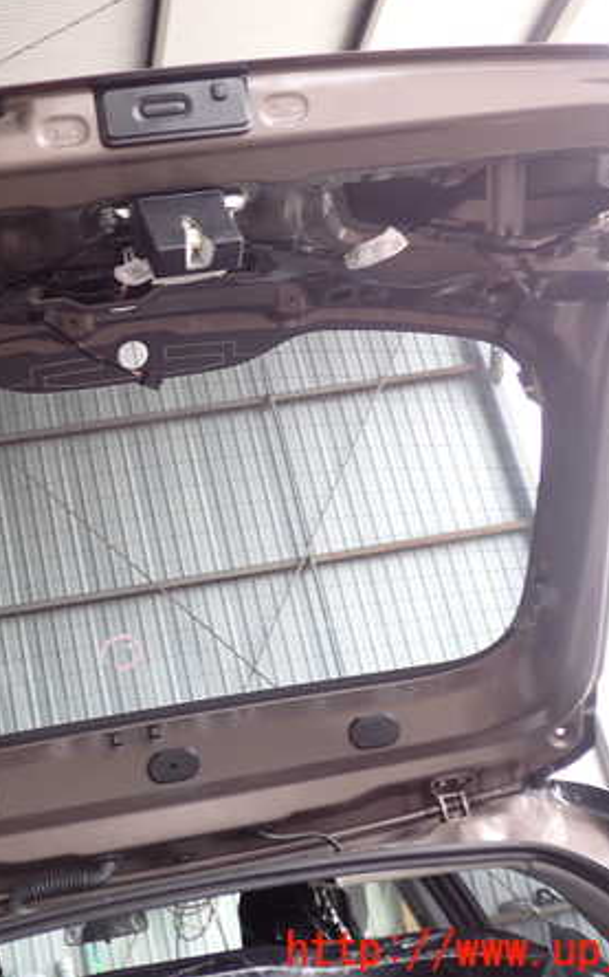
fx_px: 1143
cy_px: 484
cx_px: 123
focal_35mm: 43
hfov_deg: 29.2
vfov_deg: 46.2
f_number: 2.3
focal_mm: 5.4
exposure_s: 1/80
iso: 100
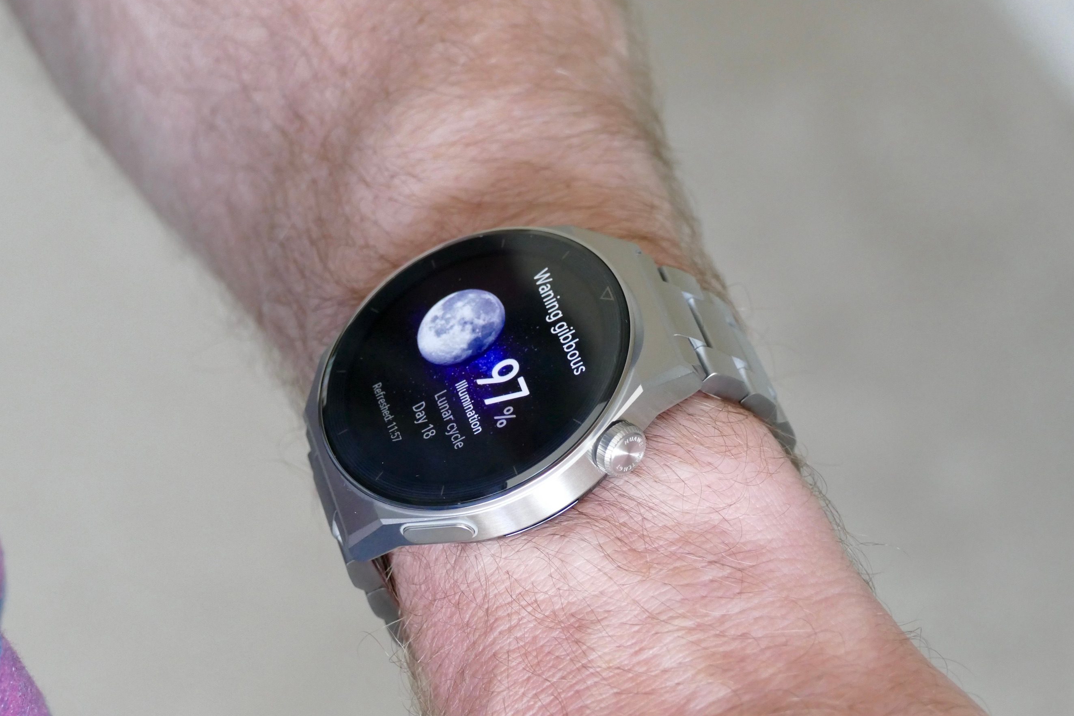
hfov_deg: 16.1
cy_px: 388
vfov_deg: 10.8
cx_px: 498
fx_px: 3789
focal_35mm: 127
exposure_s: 1/40
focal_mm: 40.84
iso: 1600
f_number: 4.5
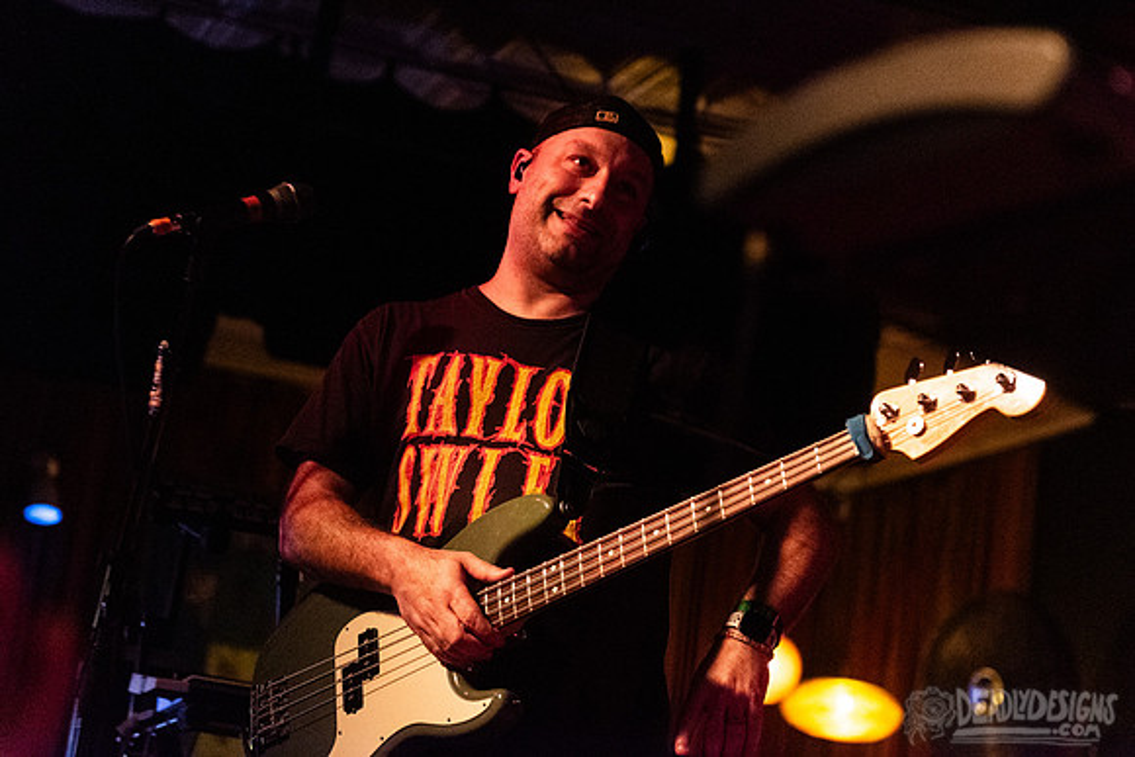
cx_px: 568
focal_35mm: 80
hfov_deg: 25.3
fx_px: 2525
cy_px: 324
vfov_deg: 17.0
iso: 6400
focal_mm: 70
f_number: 3.2
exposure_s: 1/80
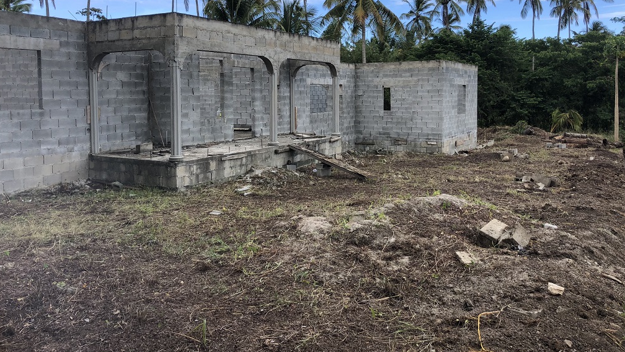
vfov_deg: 37.4
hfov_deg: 62.6
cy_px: 120
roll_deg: +0.0
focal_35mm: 31
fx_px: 514
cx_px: 309
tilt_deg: -4.6
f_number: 1.8
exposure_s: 1/873
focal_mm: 4
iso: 20
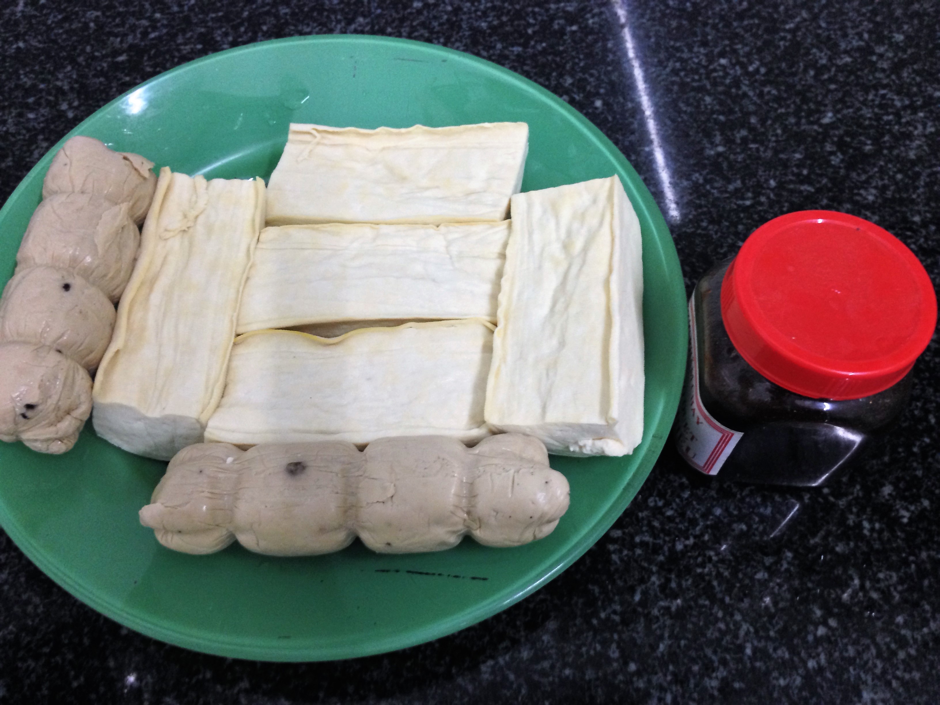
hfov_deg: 55.4
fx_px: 896
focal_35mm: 33
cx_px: 470
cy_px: 352
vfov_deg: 42.9
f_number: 2.4
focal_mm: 4.12
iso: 200
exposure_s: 1/20
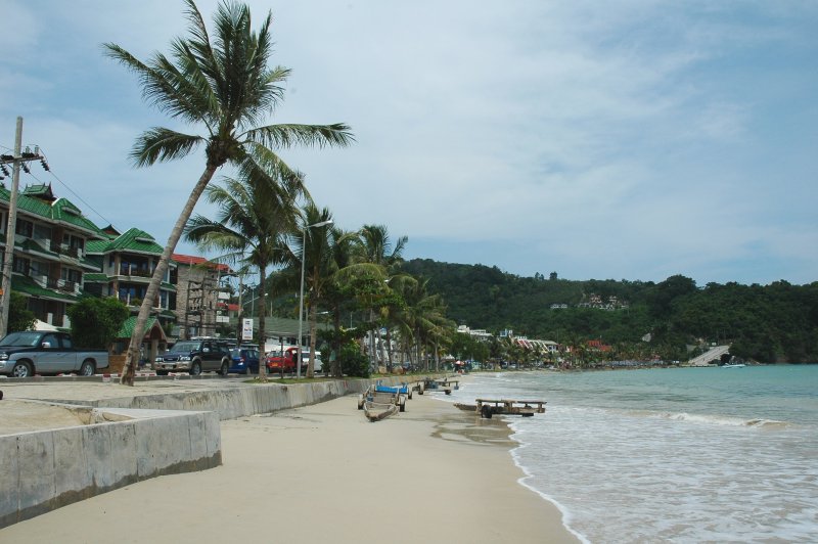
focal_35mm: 27
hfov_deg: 67.4
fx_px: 613
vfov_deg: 47.9
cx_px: 409
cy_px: 272
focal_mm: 18
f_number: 11
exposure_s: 1/500
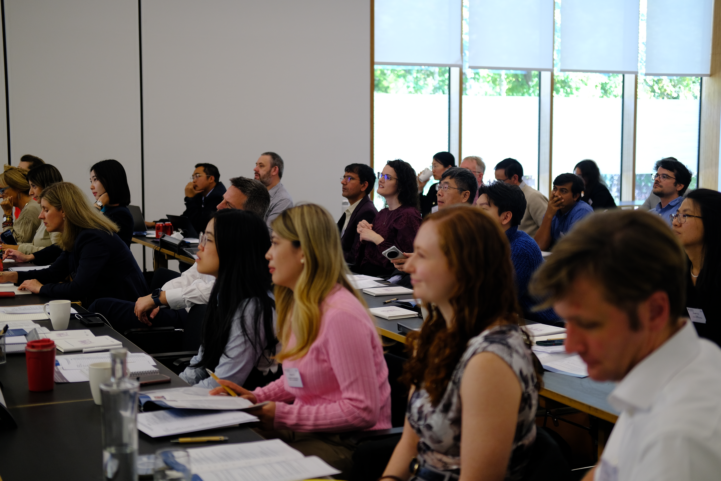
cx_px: 360
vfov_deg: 25.5
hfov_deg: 37.5
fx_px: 1061
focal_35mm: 53
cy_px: 240
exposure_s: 1/125
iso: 400
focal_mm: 35
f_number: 2
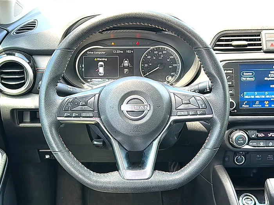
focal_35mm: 42
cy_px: 102
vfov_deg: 34.3
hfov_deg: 44.8
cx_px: 137
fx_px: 332
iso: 100
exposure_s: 1/90
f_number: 1.78
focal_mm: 6.86
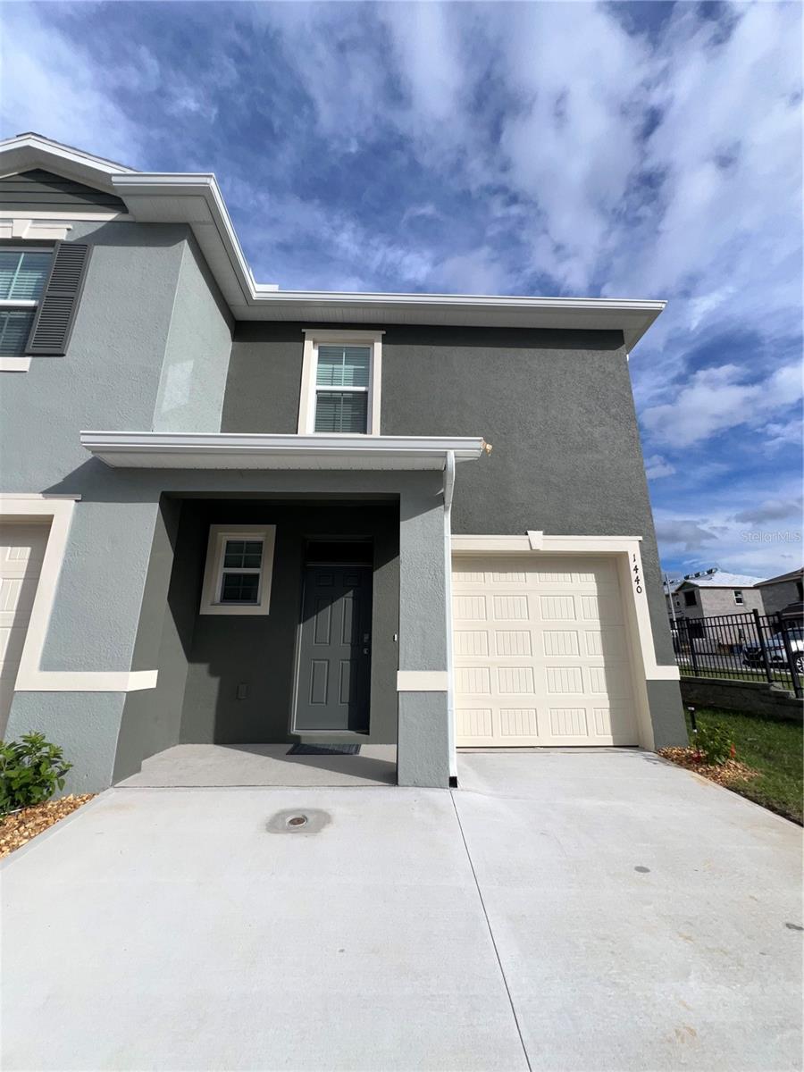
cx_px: 402
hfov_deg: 89.9
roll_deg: -0.5
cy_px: 536
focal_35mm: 13
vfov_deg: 106.2
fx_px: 403
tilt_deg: +15.8
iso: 32
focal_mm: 1.57
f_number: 1.8
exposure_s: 1/2950
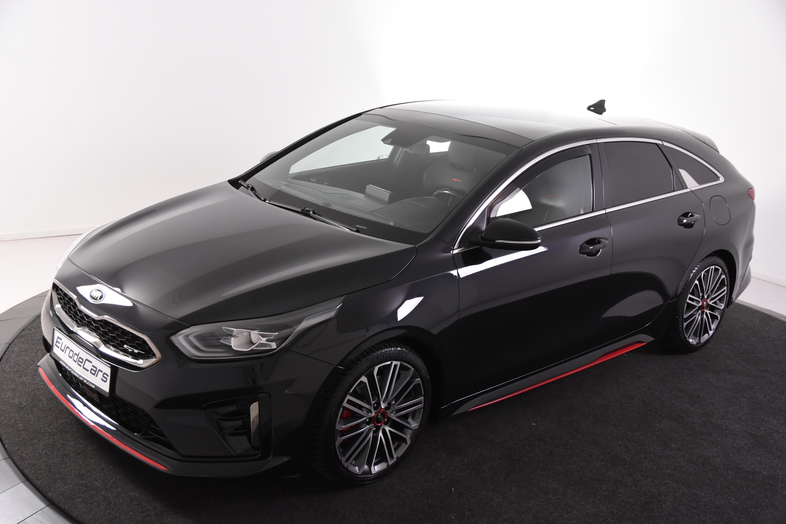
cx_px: 393
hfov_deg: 46.4
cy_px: 262
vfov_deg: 31.9
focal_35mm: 42
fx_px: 917
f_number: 4.5
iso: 1600
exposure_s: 1/80
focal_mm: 28
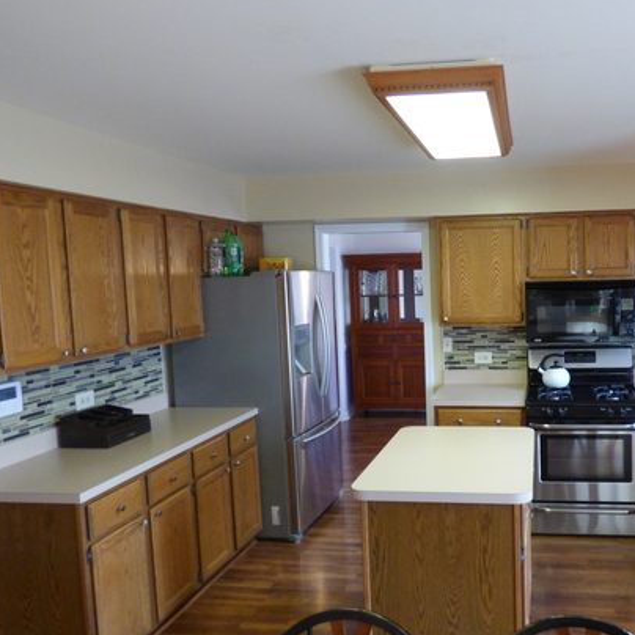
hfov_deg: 55.0
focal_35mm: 28
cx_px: 464
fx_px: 581
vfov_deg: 57.3
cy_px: 335
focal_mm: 3.58
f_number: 2.8
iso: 400
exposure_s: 1/50
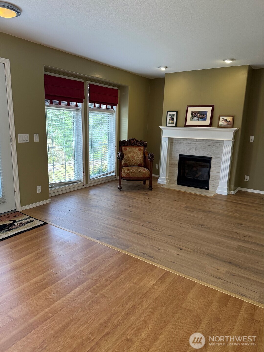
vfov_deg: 71.6
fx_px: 244
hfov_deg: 56.8
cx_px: 132
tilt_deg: -11.4
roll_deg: -1.9
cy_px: 176
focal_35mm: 24
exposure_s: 1/167
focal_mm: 6.76
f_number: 1.78
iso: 200
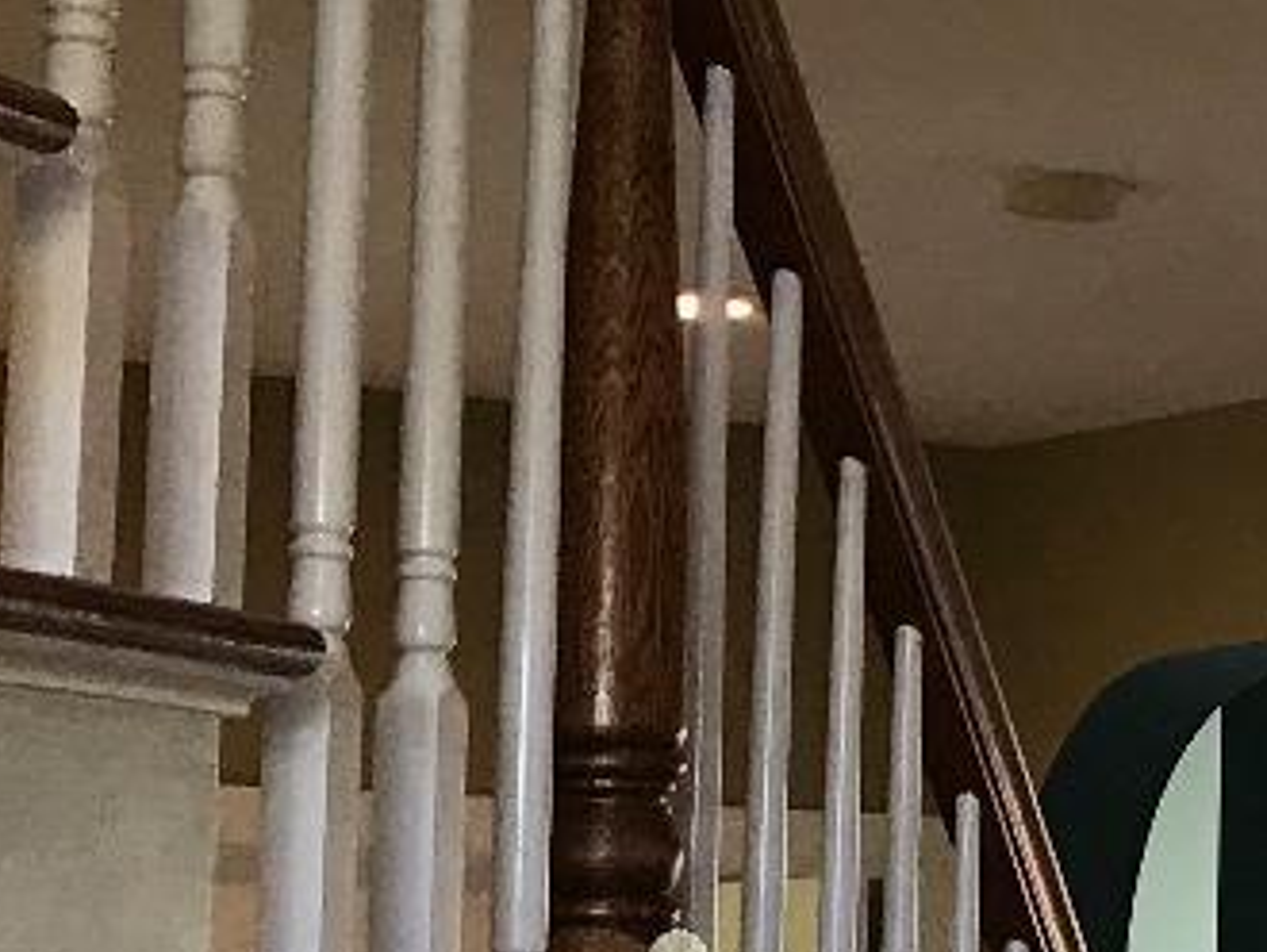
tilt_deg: +5.2
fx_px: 4469
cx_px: 2457
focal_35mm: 122
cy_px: 779
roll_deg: +0.2
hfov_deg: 13.9
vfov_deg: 12.1
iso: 25
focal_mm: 3.99
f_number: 1.8
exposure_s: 1/30
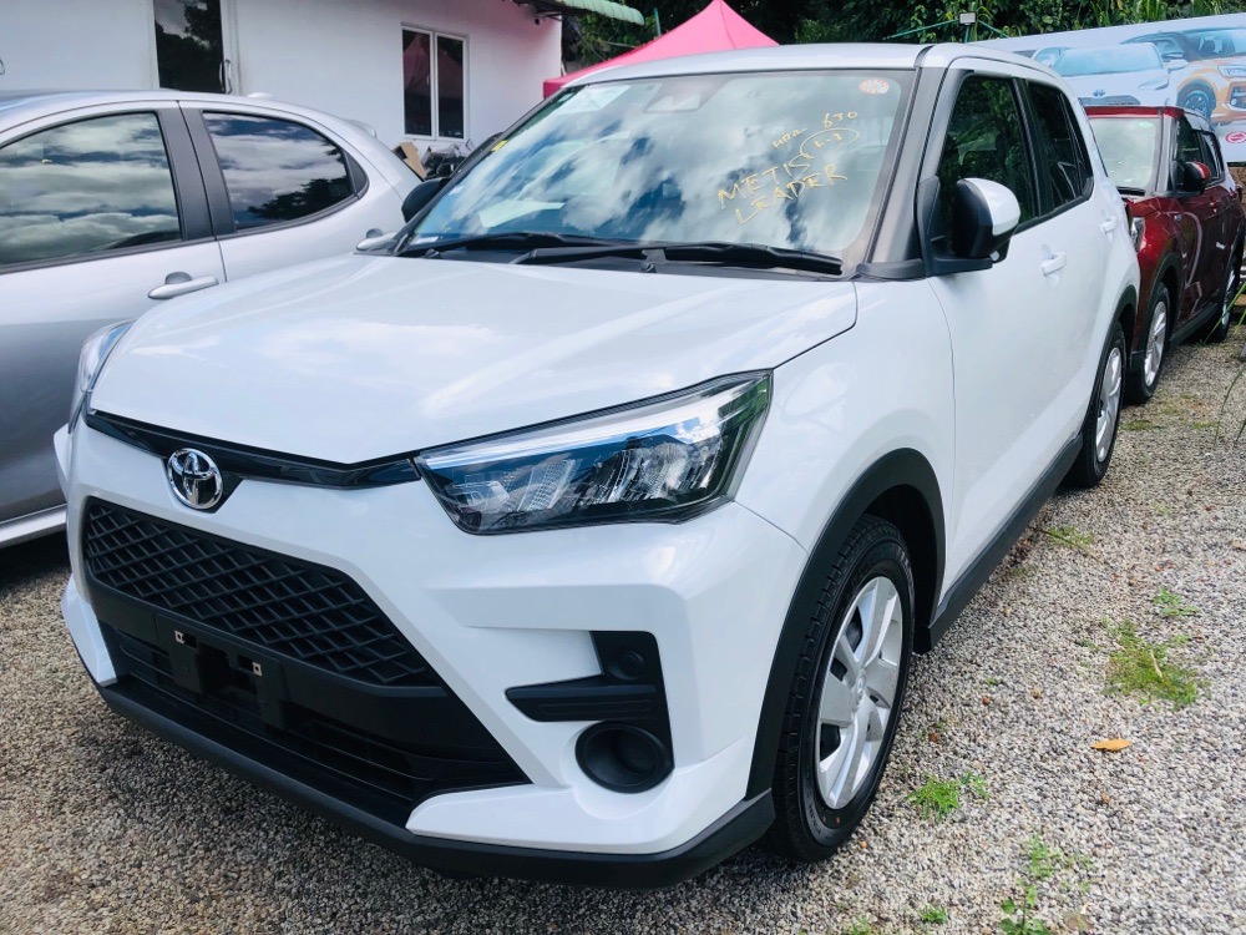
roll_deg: -1.3
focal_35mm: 28
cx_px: 623
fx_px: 1008
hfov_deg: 63.4
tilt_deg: -13.8
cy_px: 468
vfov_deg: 49.7
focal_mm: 4
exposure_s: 1/1779
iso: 20
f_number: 1.8
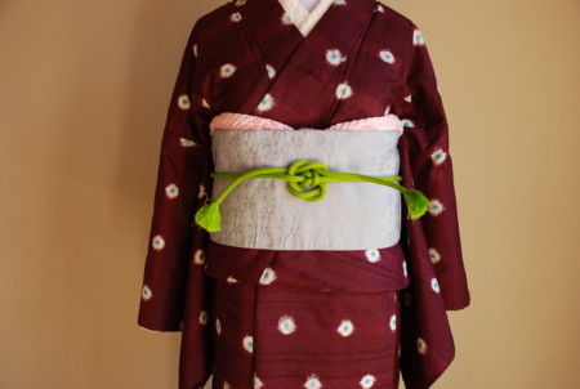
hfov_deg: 49.5
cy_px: 194
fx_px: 630
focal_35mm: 39
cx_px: 290
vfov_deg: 34.4
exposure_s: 1/60
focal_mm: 26
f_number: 4
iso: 400
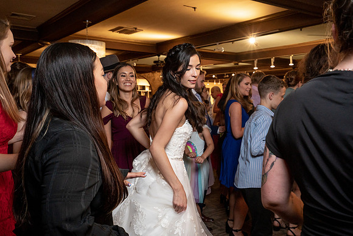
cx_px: 176
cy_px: 118
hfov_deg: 54.4
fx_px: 343
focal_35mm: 35
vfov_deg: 37.9
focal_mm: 35
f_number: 5.6
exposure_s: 1/200
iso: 2000
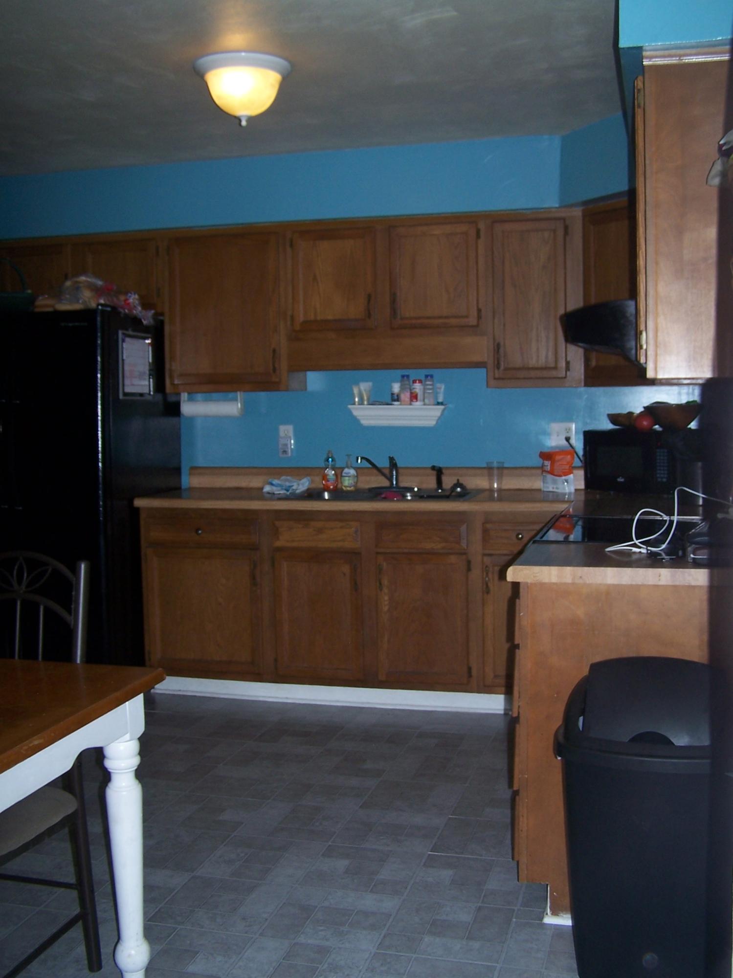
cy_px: 489
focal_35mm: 38
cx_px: 366
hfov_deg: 37.7
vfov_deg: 49.0
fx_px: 1073
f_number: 2.8
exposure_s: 1/60
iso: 80
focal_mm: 6.3
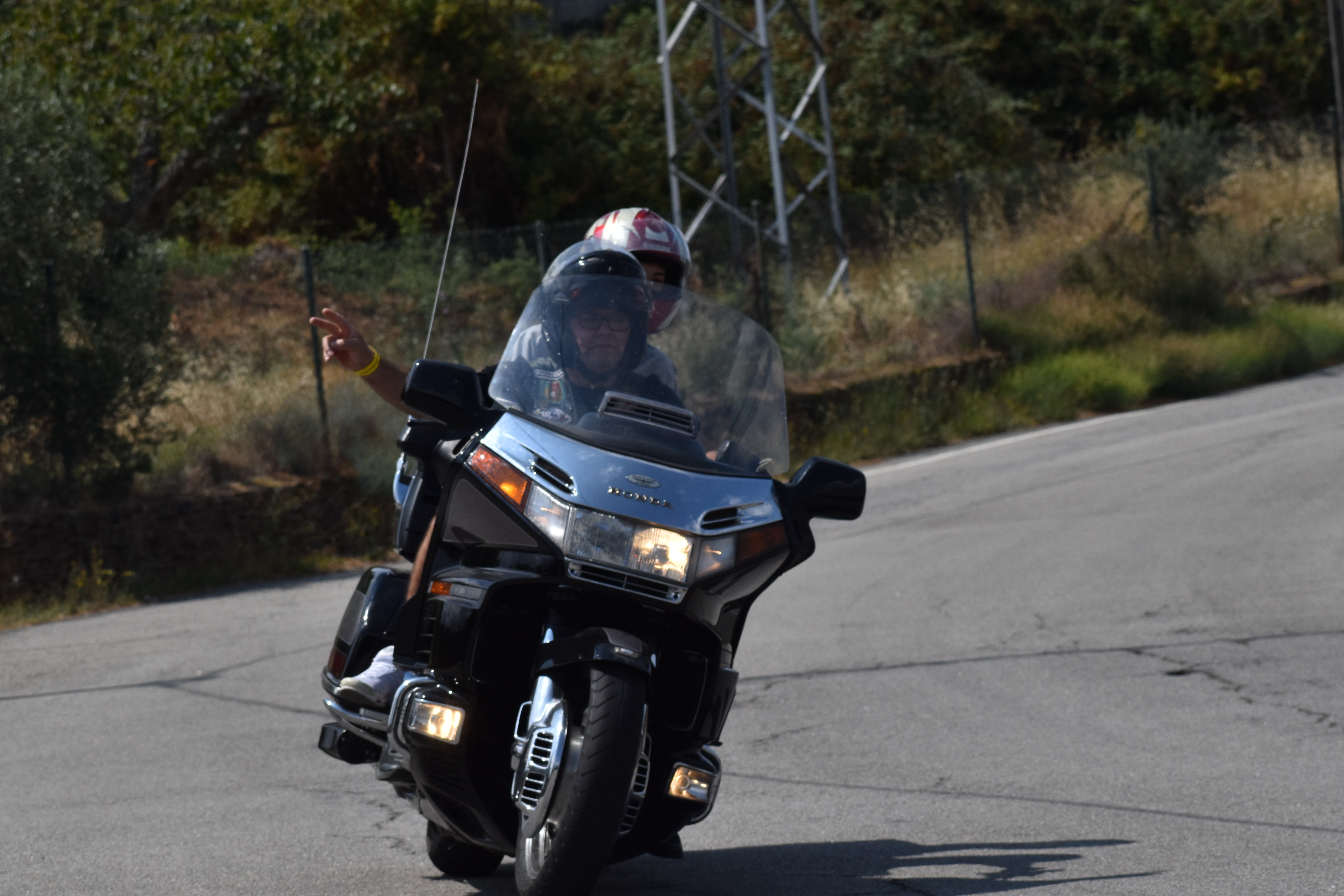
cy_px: 483
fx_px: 6481
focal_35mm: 174
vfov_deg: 7.9
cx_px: 682
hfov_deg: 11.8
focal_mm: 95
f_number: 8
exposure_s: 1/2000
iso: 200
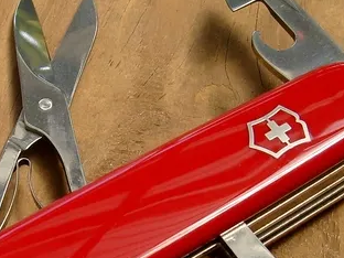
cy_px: 251
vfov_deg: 12.7
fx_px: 1143
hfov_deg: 17.0
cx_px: 74
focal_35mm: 115
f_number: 2.8
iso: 80
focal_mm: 5.8
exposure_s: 1/250
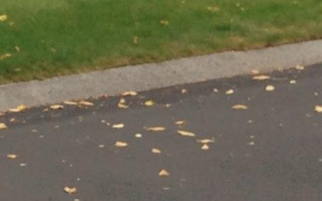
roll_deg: +2.4
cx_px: -644
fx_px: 2009
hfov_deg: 7.9
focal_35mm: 229
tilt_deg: +6.9
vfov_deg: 5.5
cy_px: -327
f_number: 2.4
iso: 50
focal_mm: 4.12
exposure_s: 1/218
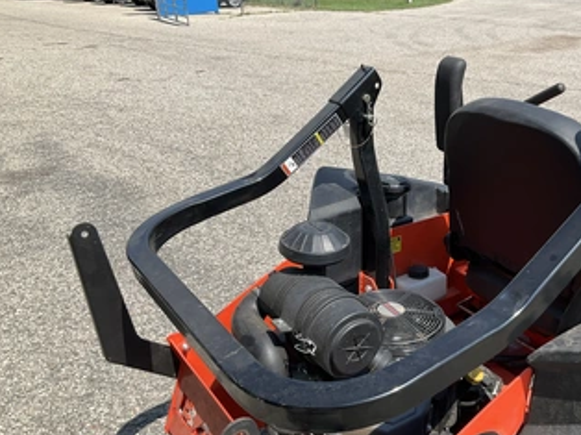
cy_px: 255
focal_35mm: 37
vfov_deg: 38.5
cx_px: 361
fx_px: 621
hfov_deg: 49.7
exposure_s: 1/1412
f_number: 1.8
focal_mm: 3
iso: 25
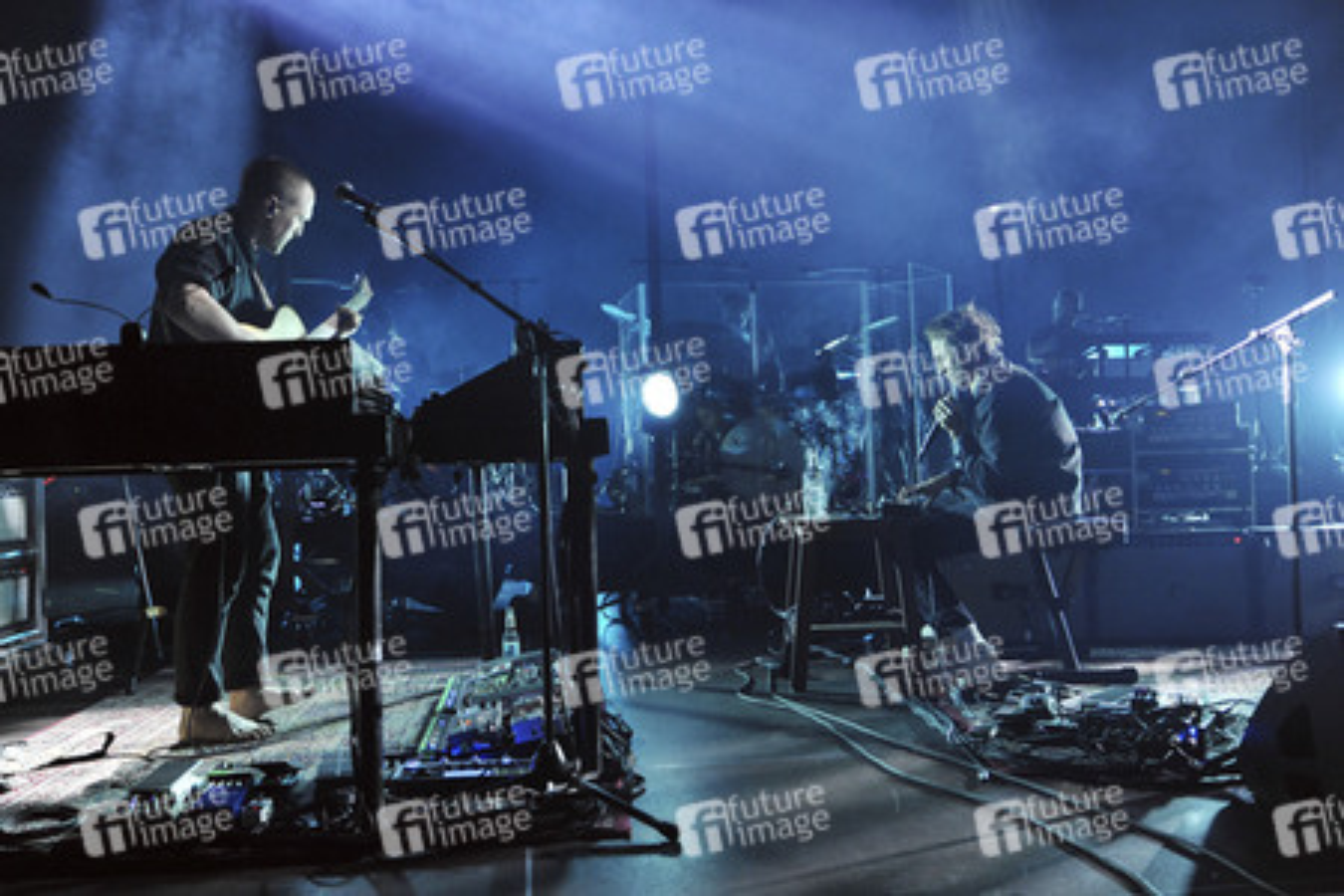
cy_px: 448
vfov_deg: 43.6
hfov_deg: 61.9
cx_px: 672
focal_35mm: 30
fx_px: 1120
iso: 1600
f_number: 2.8
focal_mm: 30
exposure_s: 1/160
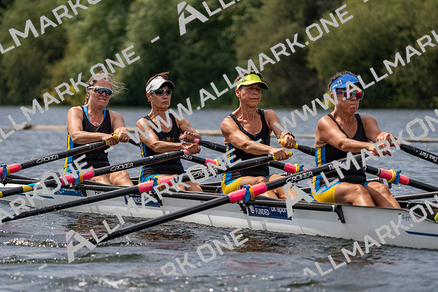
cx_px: 219
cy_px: 146
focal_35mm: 241
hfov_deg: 8.5
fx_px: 2933
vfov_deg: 5.7
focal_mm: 241
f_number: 5.6
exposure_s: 1/1600
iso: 200
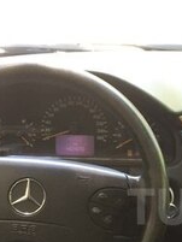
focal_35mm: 95
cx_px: 251
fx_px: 665
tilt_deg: -18.0
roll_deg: -1.0
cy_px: 206
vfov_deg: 20.3
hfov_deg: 14.8
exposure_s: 1/33
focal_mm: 4.15
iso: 100
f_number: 2.2
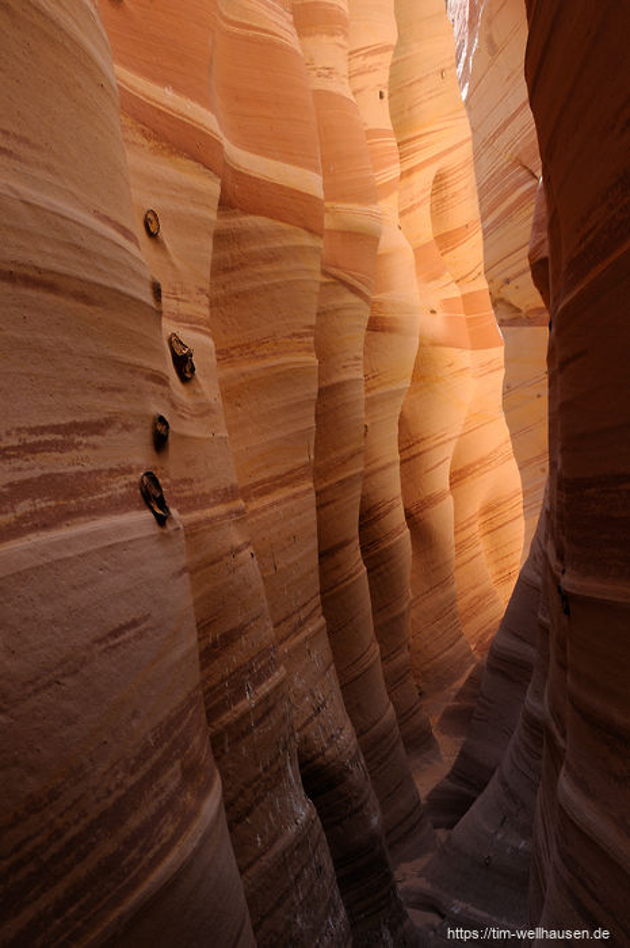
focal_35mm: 42
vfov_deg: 46.4
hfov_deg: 31.8
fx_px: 1105
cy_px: 474
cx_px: 315
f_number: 11
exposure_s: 1/30
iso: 200
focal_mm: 28
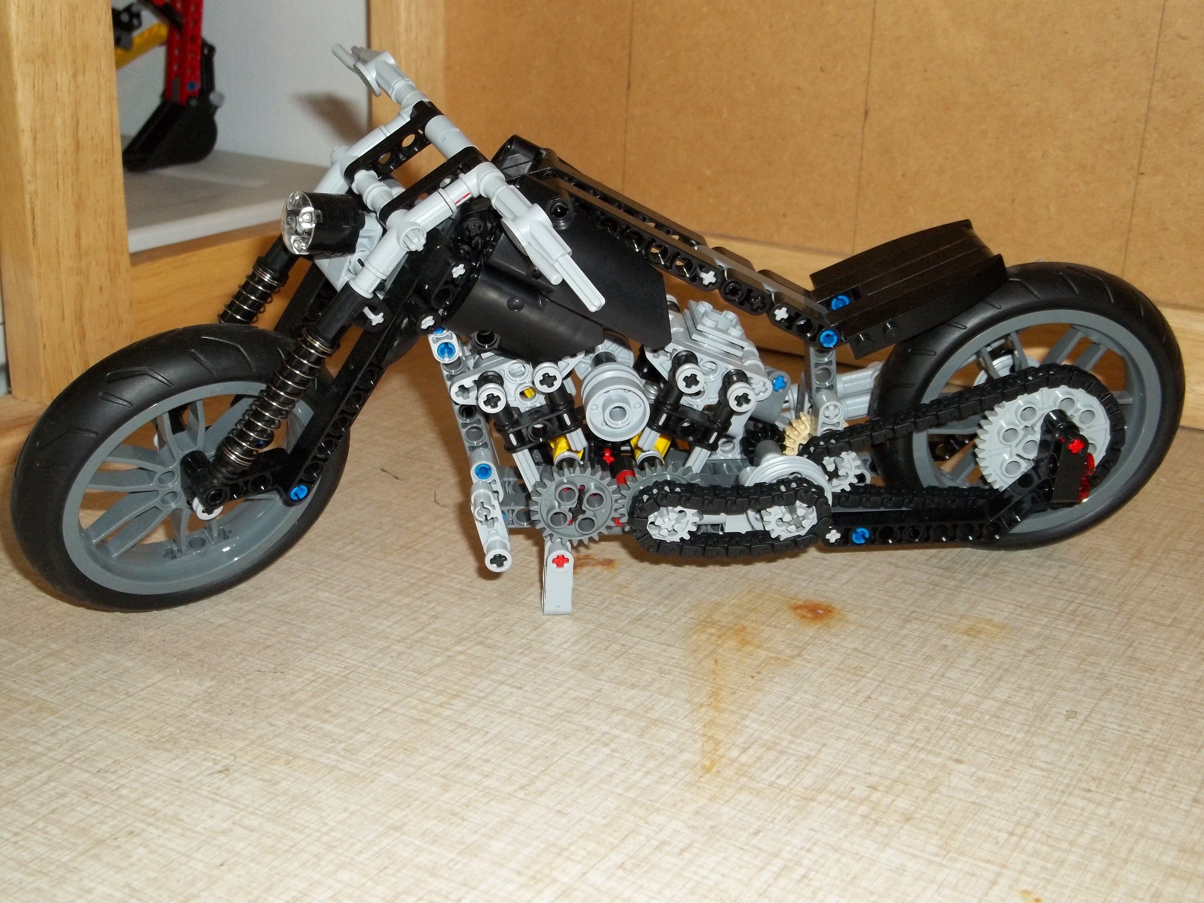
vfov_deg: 31.5
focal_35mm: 46
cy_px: 452
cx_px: 602
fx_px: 1600
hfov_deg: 41.2
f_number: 3.7
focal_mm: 8.3
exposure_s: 1/40
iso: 160
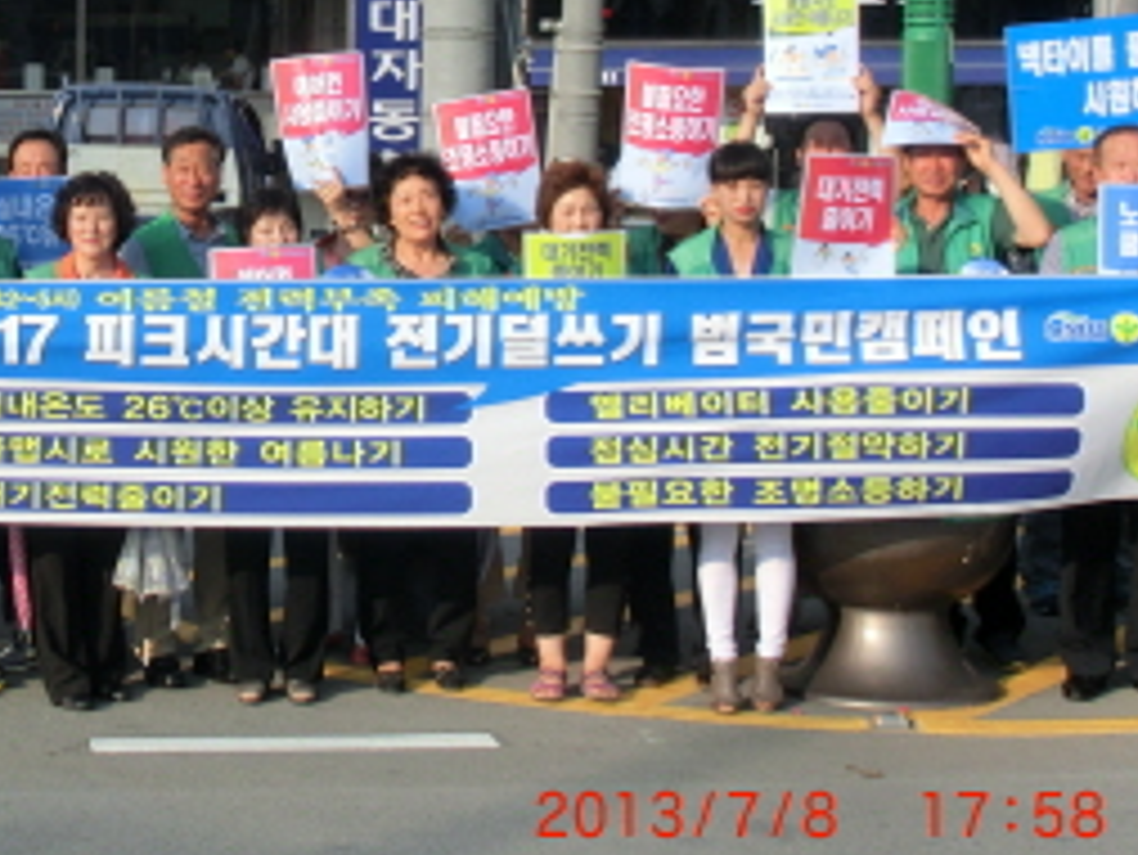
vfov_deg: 16.8
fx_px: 2861
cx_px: 126
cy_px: 142
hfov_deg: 22.0
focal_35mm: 87
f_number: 4.2
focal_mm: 7.87
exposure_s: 1/640
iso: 100
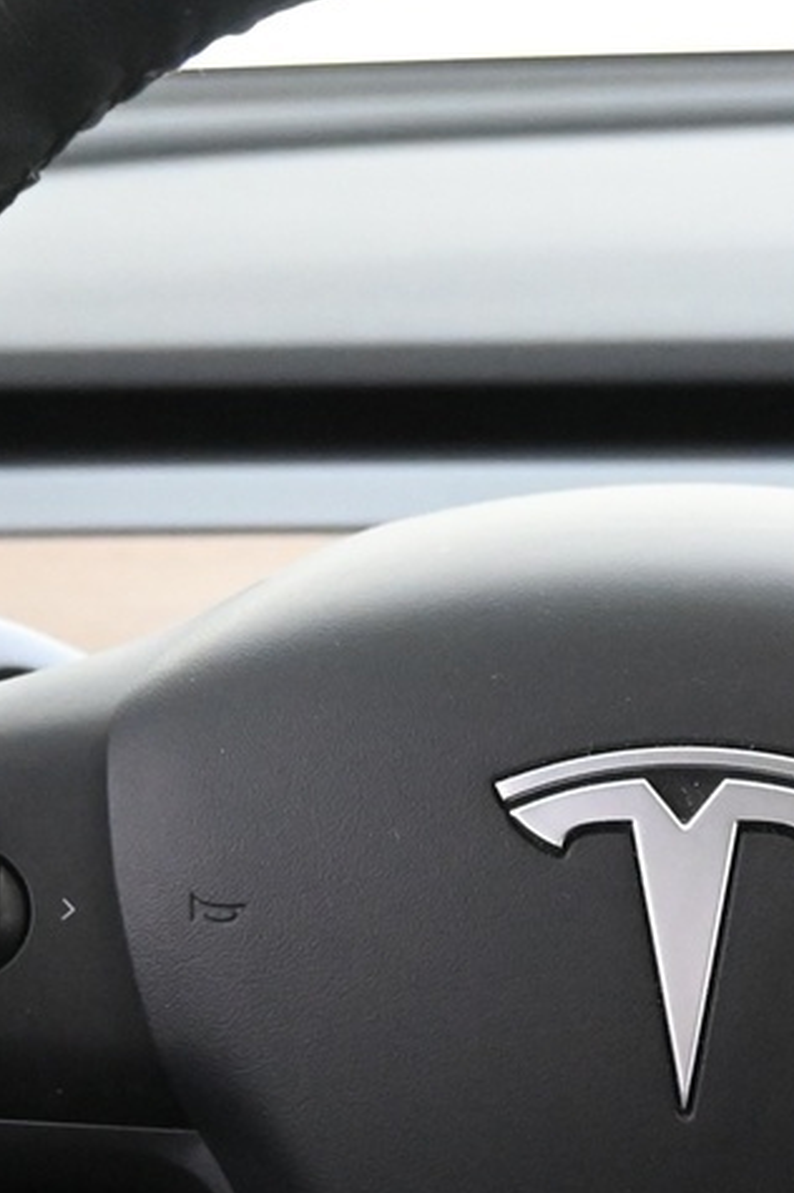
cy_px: 967
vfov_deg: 20.2
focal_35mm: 100
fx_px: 3308
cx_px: 696
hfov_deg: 13.6
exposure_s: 1/30
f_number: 3.8
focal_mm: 19.5
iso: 4500
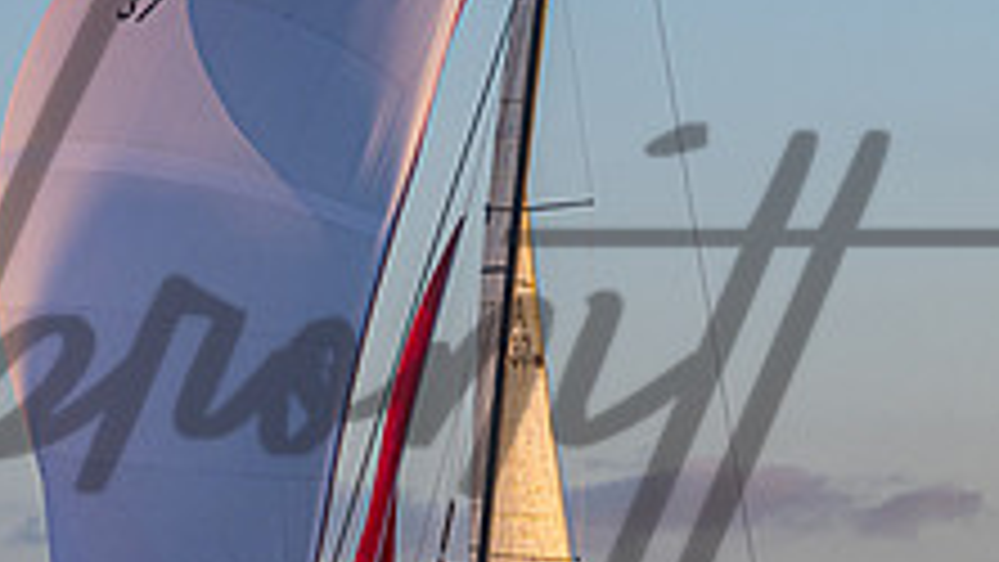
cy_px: 367
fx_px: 9777
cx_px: 390
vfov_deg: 3.3
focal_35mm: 369
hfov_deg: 5.8
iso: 250
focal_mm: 120
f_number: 7.1
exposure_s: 1/500
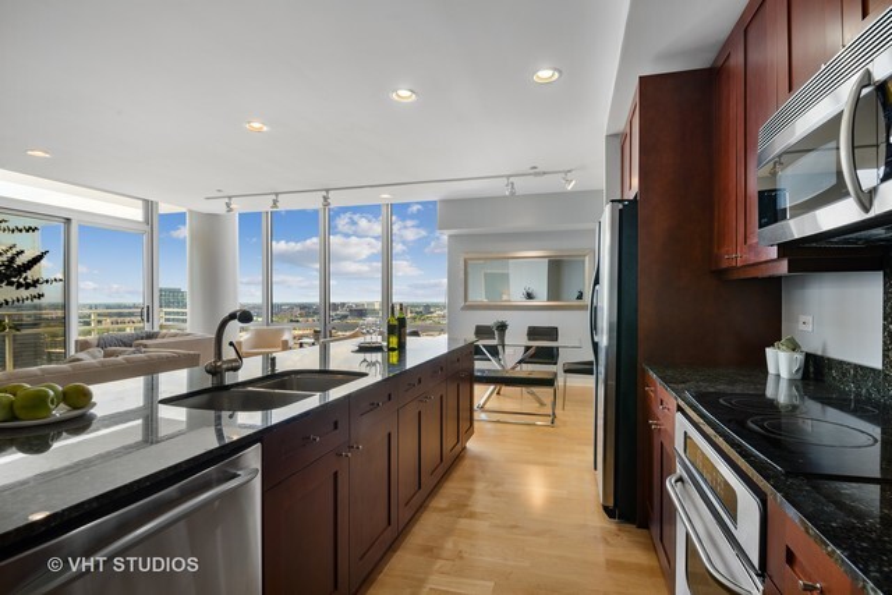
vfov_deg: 70.5
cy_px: 298
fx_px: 421
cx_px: 446
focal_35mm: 17
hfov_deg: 93.3
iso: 200
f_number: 8
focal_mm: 17
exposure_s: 1/50
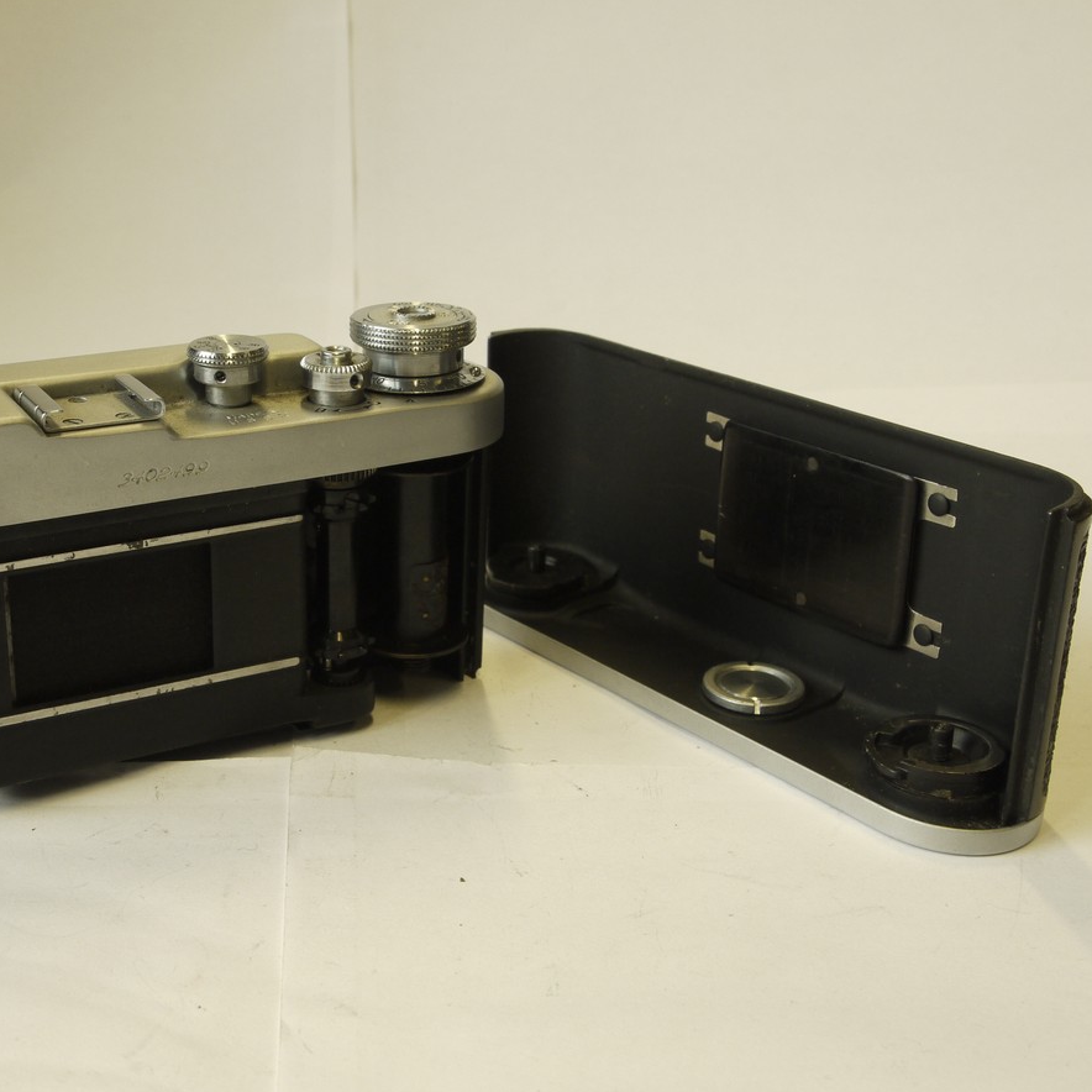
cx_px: 382
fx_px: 1713
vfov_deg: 35.4
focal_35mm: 48
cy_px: 545
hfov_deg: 35.1
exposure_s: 1/25
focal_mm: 20
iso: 400
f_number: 9
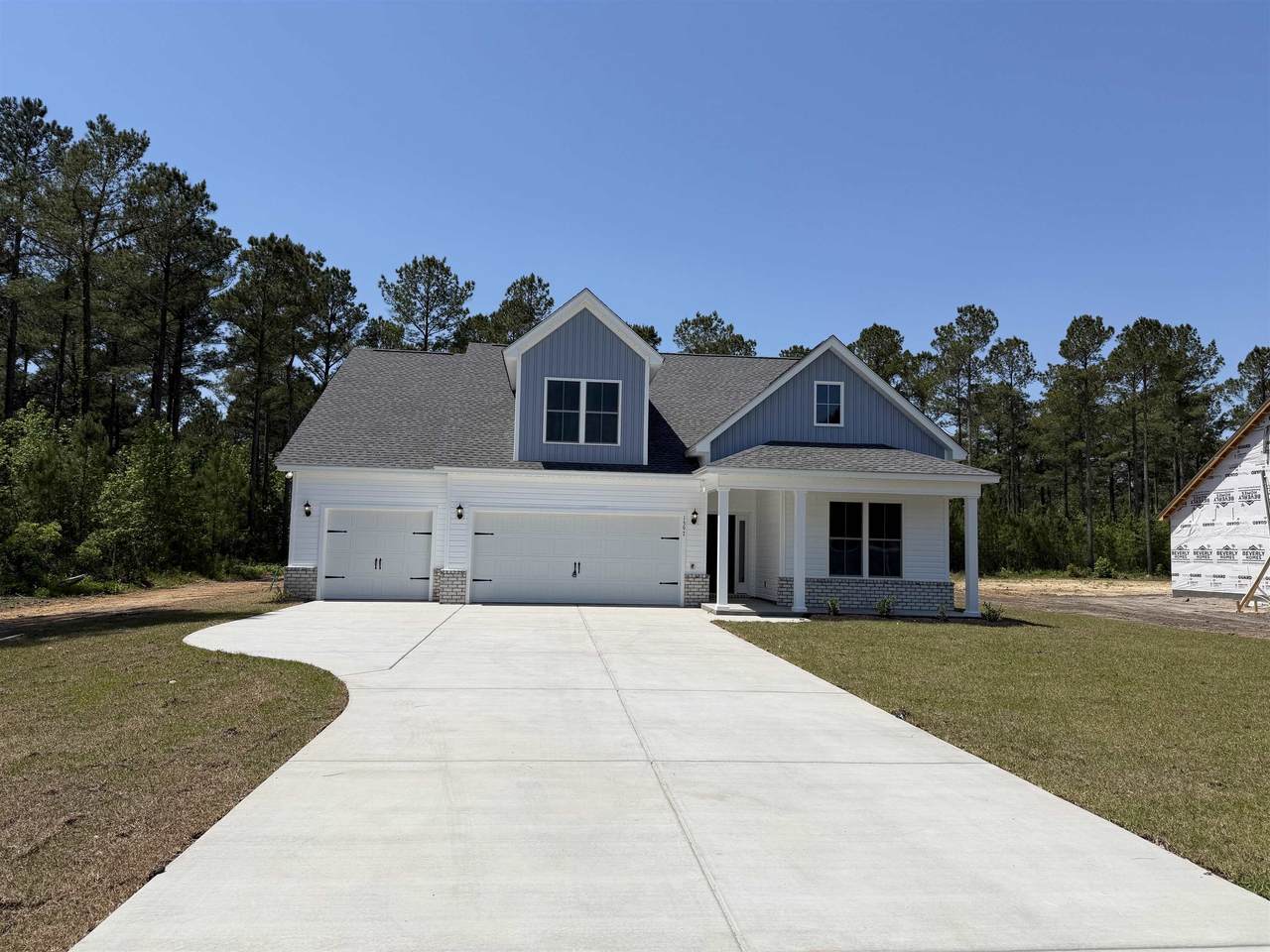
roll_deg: -1.4
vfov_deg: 56.8
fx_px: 881
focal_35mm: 24
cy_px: 476
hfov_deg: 71.6
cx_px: 635
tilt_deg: +5.1
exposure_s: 1/8130
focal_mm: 6.76
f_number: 1.78
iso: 80
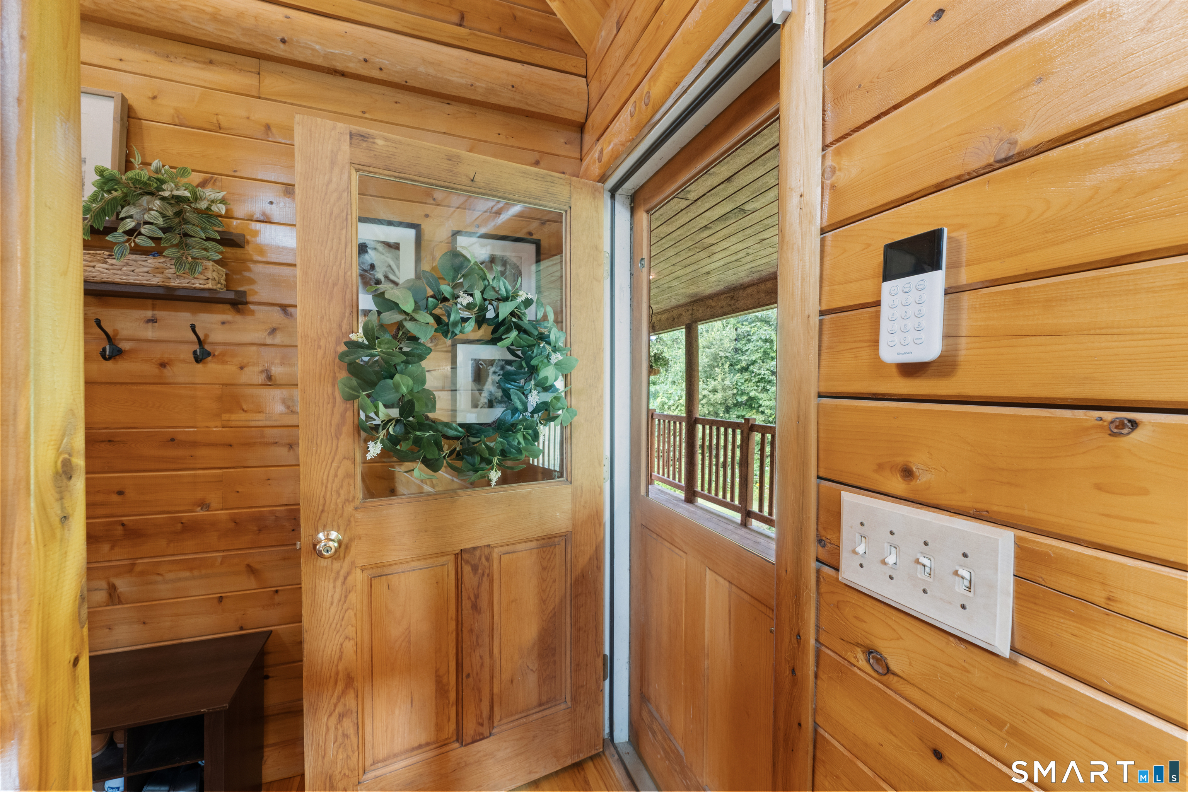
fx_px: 462
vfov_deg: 81.2
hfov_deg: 104.3
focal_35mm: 14
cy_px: 396
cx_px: 594
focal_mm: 14
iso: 800
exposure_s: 1.3
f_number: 8
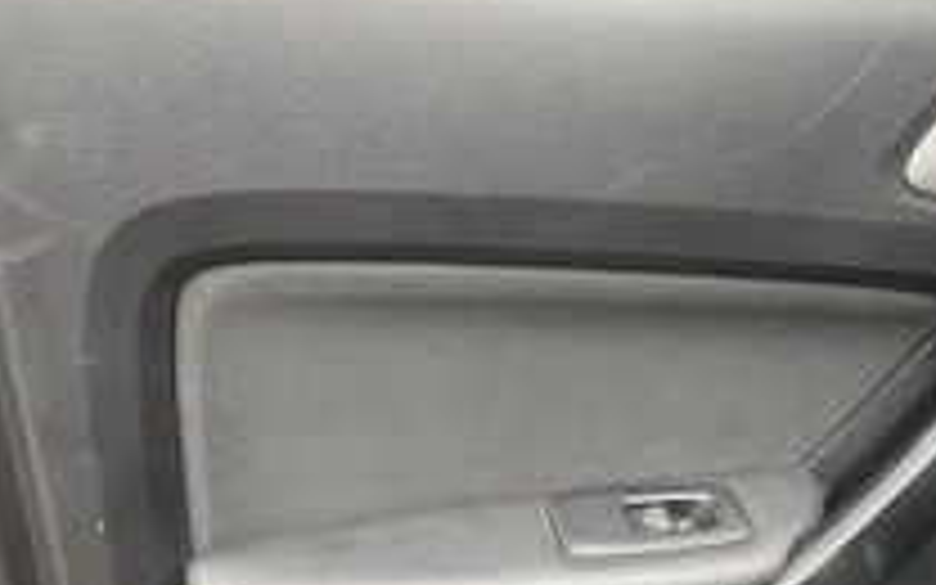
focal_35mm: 59
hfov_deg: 34.5
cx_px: 536
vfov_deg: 21.3
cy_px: 572
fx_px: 1505
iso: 64
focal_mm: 3
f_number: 1.8
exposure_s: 1/107
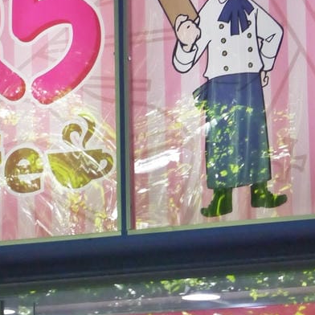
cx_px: 329
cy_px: 387
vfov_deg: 7.3
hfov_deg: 7.3
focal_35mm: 238
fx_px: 2450
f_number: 5.6
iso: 800
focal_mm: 33
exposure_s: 1/160
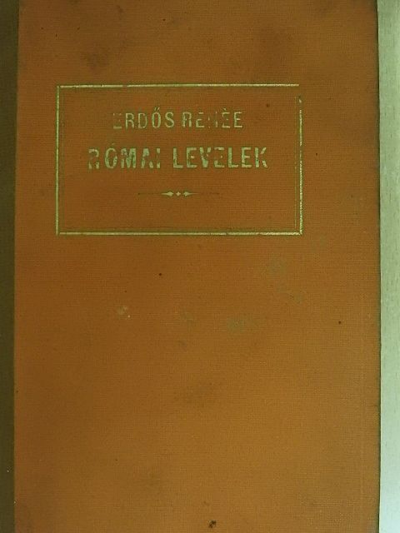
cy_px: 266
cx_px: 200
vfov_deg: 29.8
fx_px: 1001
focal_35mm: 65
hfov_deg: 22.6
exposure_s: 1/80
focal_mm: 11.6
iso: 1600
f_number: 4.2
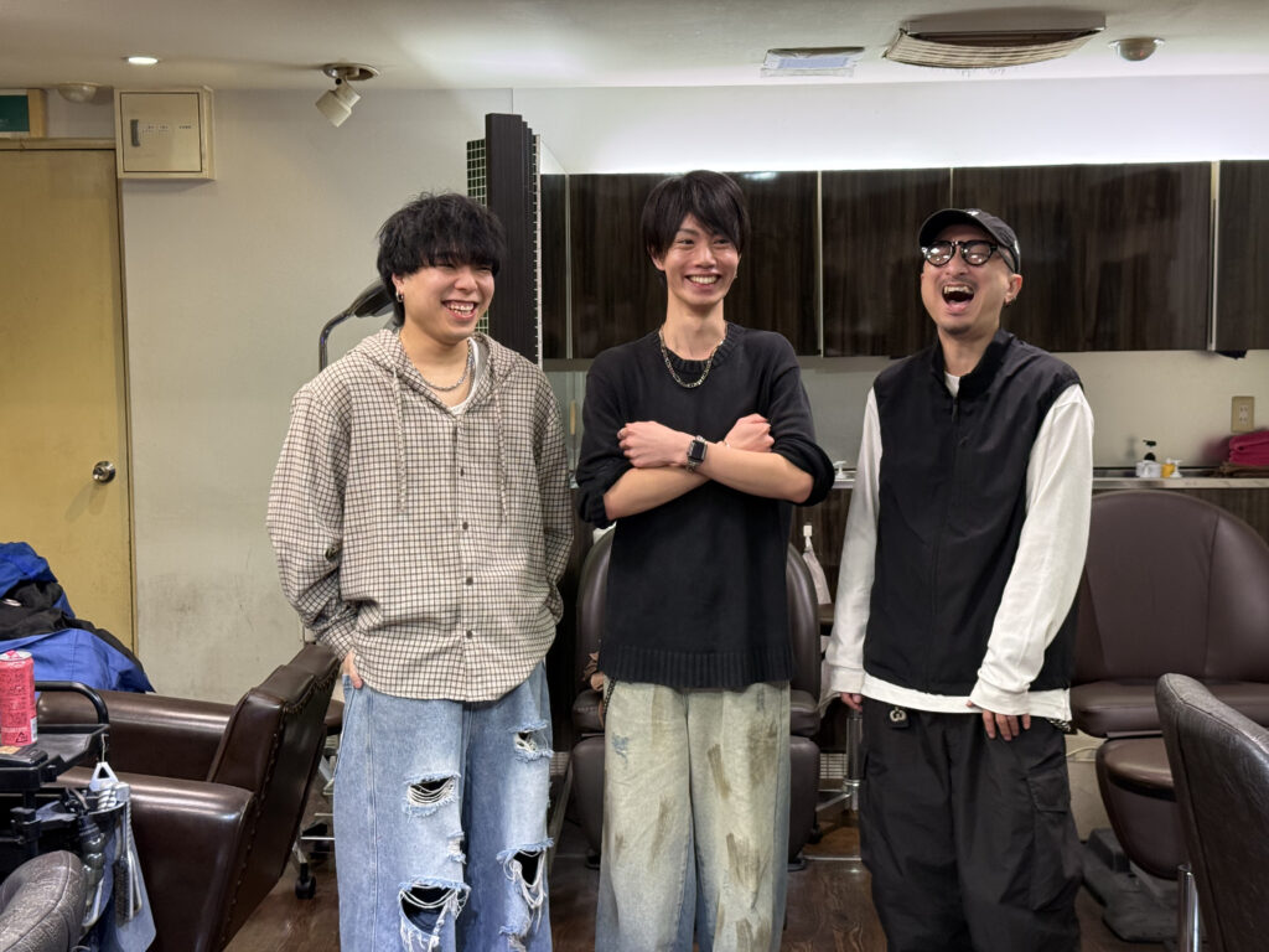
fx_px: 1760
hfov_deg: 39.7
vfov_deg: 30.3
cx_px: 634
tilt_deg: -4.5
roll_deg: -0.3
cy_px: 476
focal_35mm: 48
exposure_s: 1/80
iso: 160
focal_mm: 6.76
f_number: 1.78
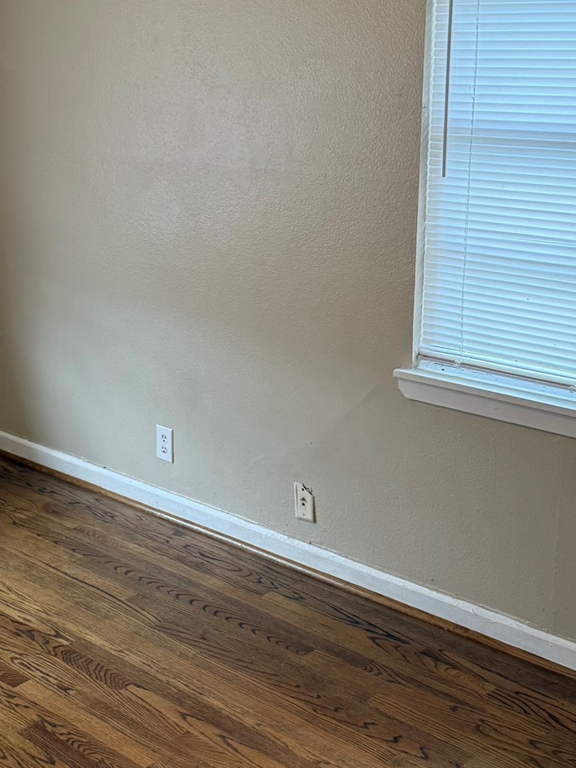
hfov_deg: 27.4
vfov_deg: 36.1
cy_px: 359
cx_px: 205
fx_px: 1175
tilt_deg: -14.9
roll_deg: +0.6
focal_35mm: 53
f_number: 1.78
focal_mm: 6.76
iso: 200
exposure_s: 1/60
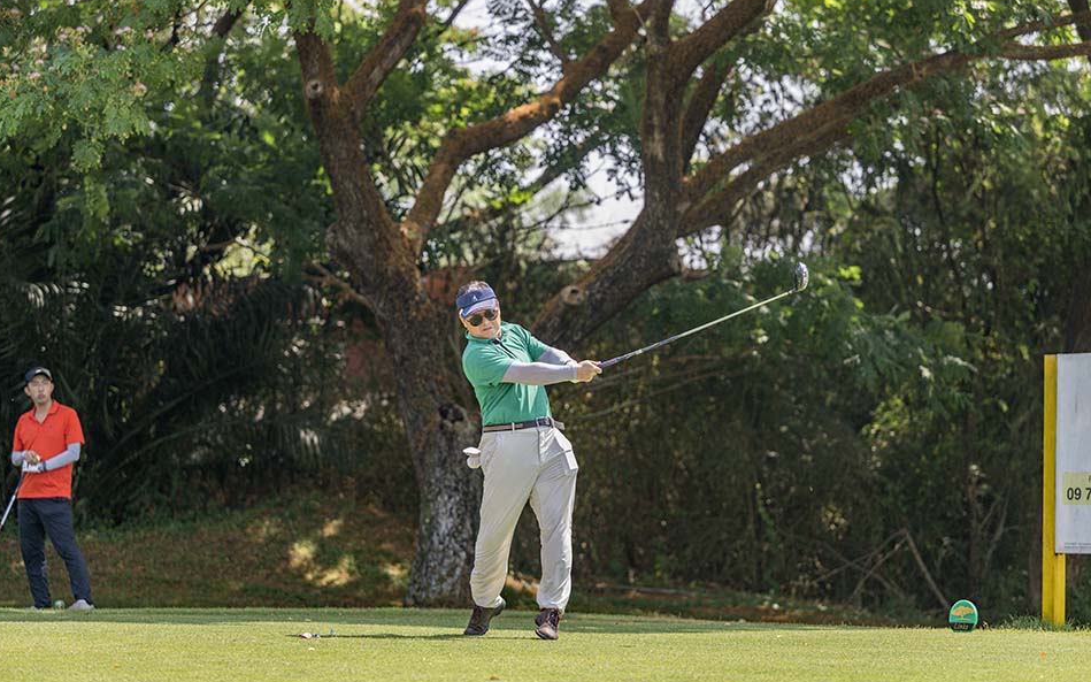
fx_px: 3003
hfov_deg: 20.6
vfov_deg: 13.0
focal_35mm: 101
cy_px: 339
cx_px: 540
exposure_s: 1/3200
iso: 720
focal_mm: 98
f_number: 2.8
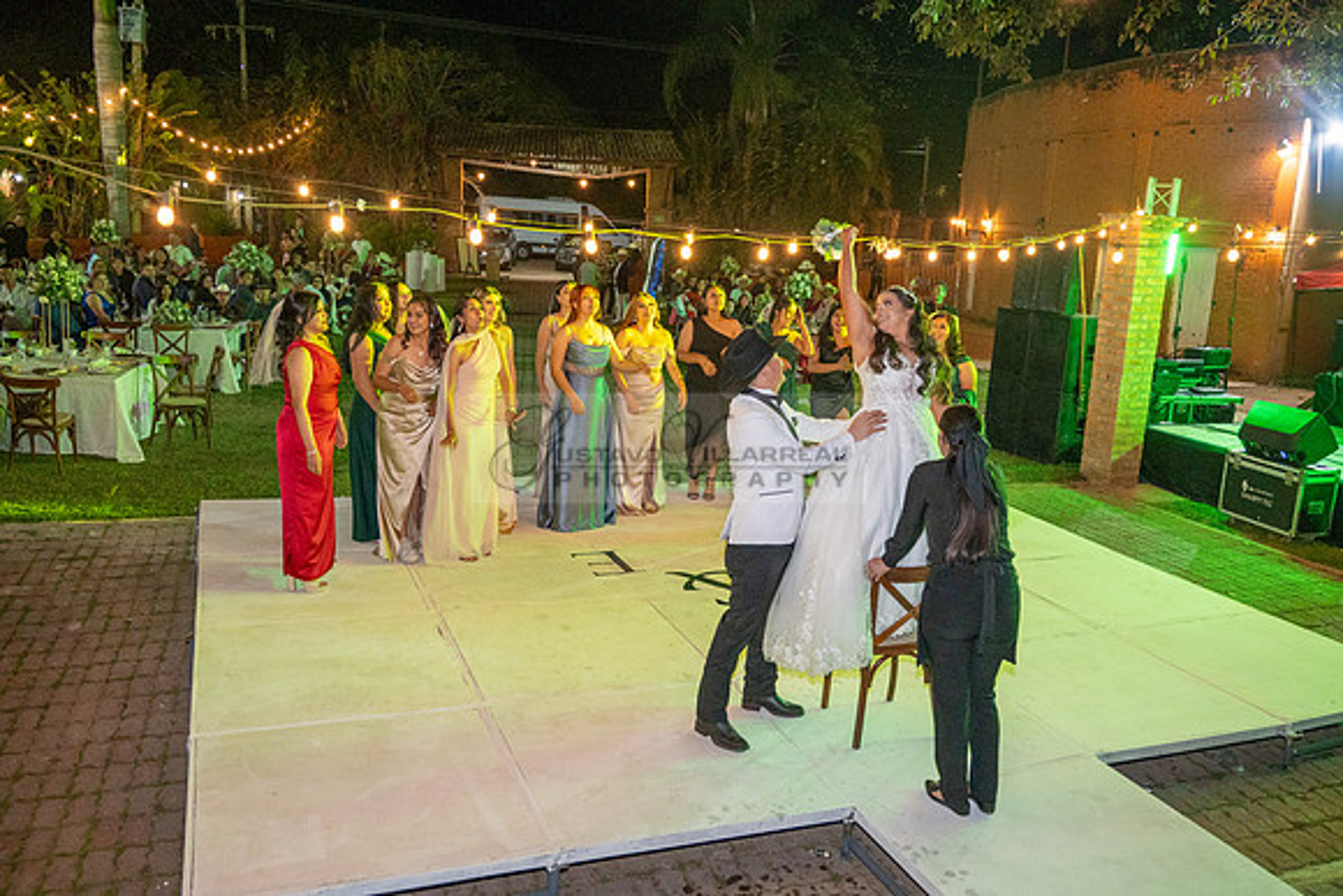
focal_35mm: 28
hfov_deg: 65.5
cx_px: 672
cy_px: 448
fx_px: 1045
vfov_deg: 46.4
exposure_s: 1/80
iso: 2500
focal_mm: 28
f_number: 5
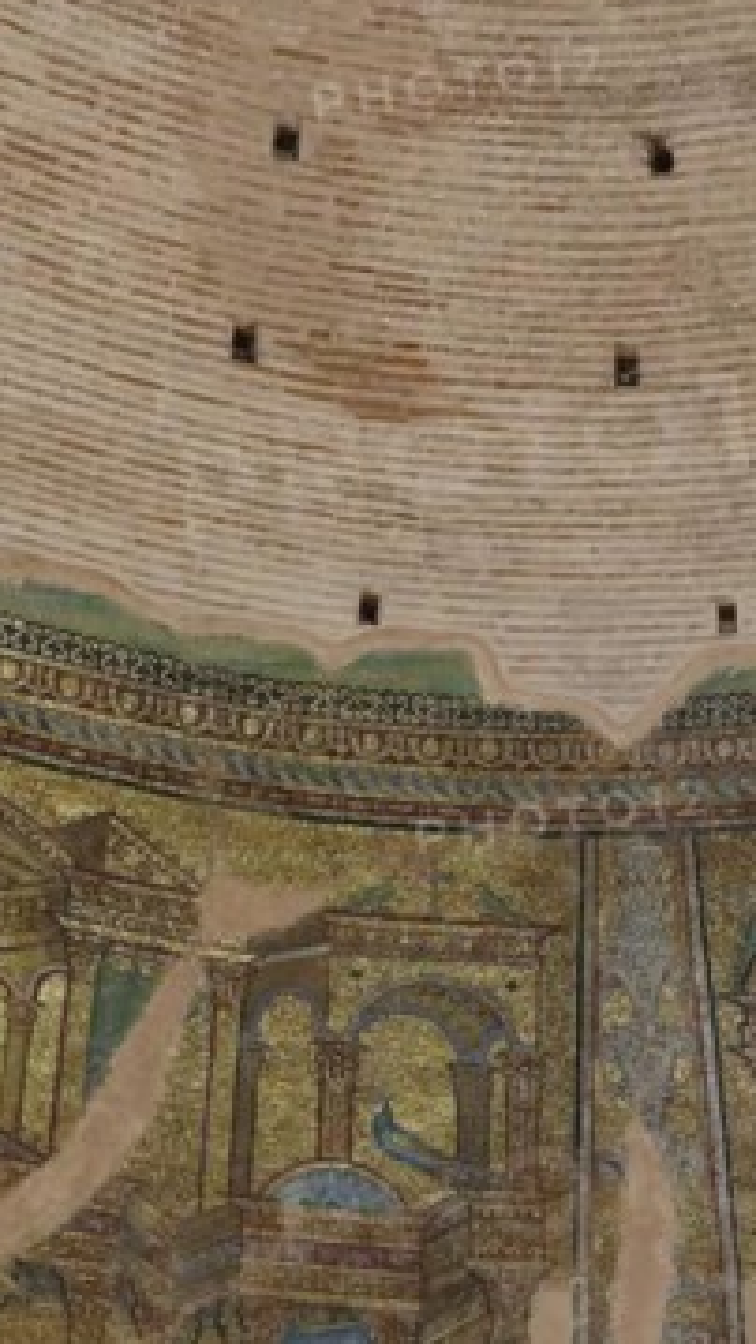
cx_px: 599
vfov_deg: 21.6
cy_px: 971
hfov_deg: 12.3
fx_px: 3492
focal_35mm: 98
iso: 4500
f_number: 5
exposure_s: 1/100
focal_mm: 42
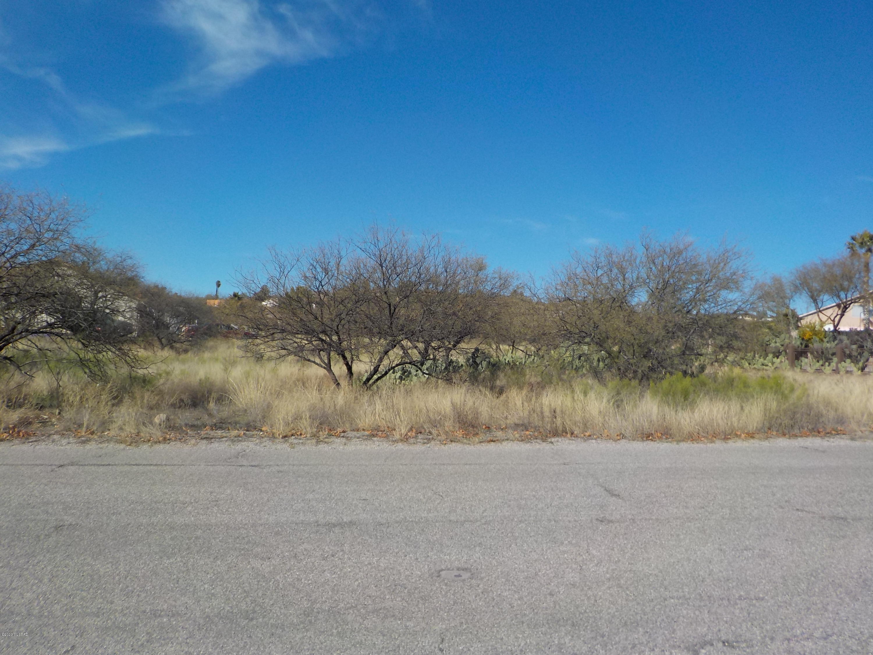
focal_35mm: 30
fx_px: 757
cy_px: 328
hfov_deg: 60.0
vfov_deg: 46.8
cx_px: 436
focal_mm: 4.1
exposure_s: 1/1600
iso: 125
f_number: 3.3
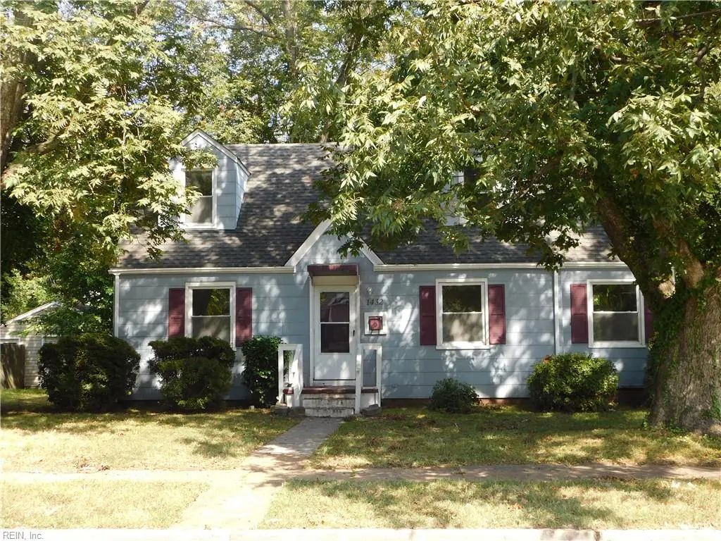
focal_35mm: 45
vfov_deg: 32.2
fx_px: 937
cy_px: 270
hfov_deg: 42.1
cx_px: 360
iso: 125
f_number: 3.7
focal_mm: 8
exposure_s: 1/200
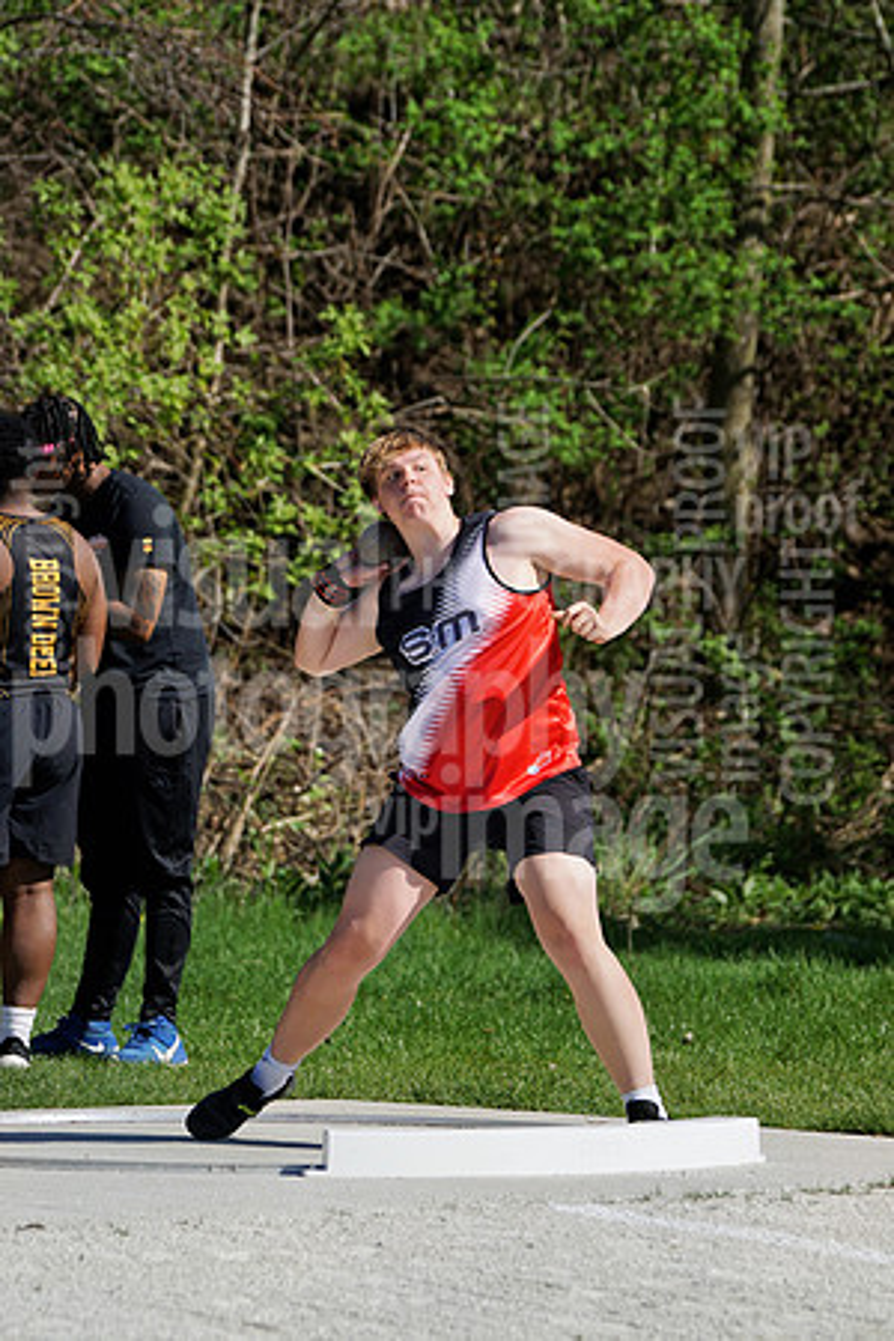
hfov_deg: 3.7
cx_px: 447
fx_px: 13968
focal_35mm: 375
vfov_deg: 5.5
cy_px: 670
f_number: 5.6
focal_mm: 250
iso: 160
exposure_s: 1/1000
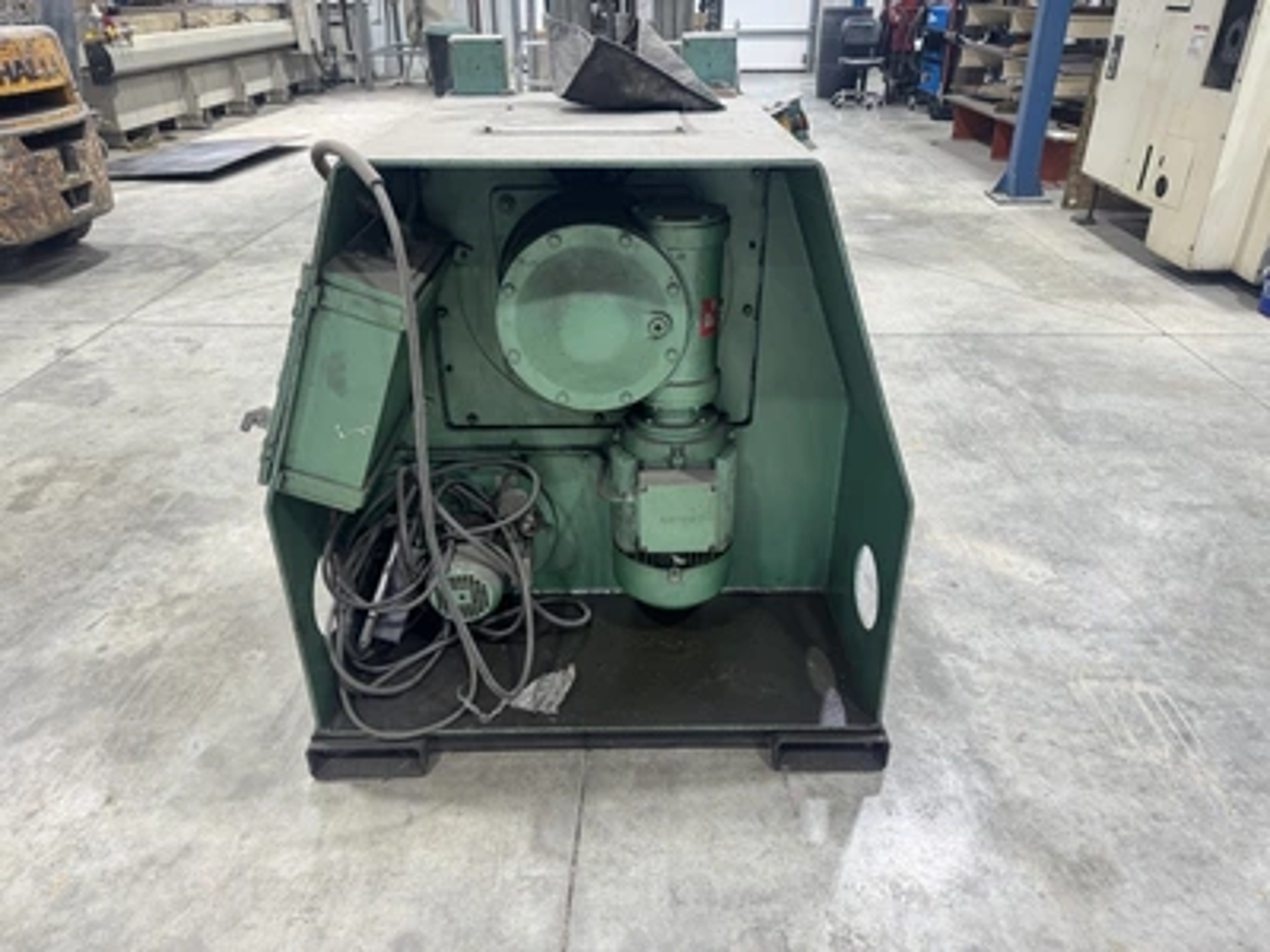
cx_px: 635
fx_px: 881
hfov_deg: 71.6
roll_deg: +0.6
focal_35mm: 24
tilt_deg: -28.5
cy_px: 476
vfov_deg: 56.8
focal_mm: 6.76
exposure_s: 1/121
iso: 125
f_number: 1.78
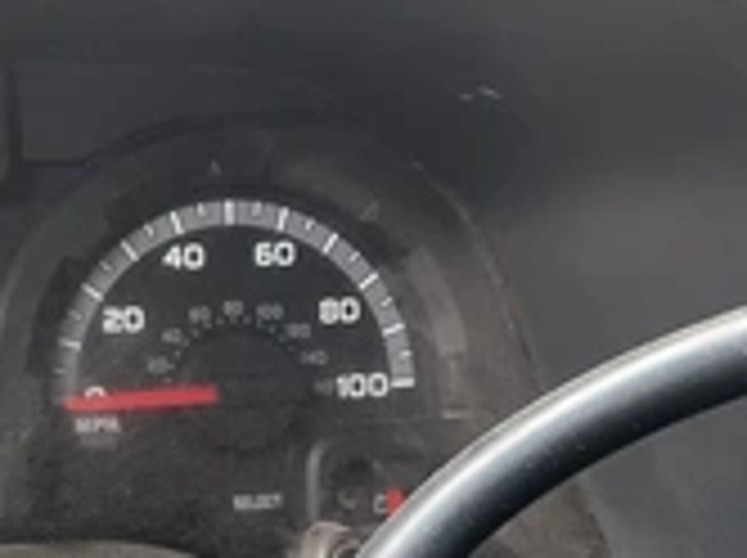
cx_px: -9
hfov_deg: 26.3
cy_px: 482
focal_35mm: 70
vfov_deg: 20.6
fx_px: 1508
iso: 50
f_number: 1.8
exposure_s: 1/122
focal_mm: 3
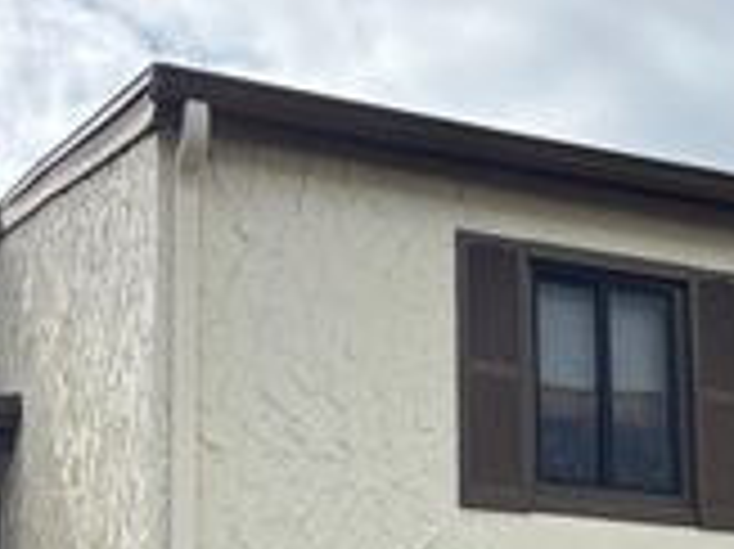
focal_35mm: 80
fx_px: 1695
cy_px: 623
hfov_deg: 24.3
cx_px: 473
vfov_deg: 17.7
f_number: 1.6
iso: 50
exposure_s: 1/3413
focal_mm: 5.96
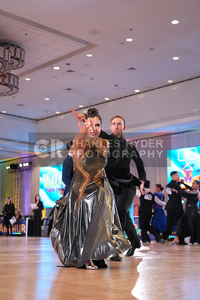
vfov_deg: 36.9
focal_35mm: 54
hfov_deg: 25.1
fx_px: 450
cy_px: 150
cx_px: 100
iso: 2000
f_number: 4
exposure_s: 1/320
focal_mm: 54
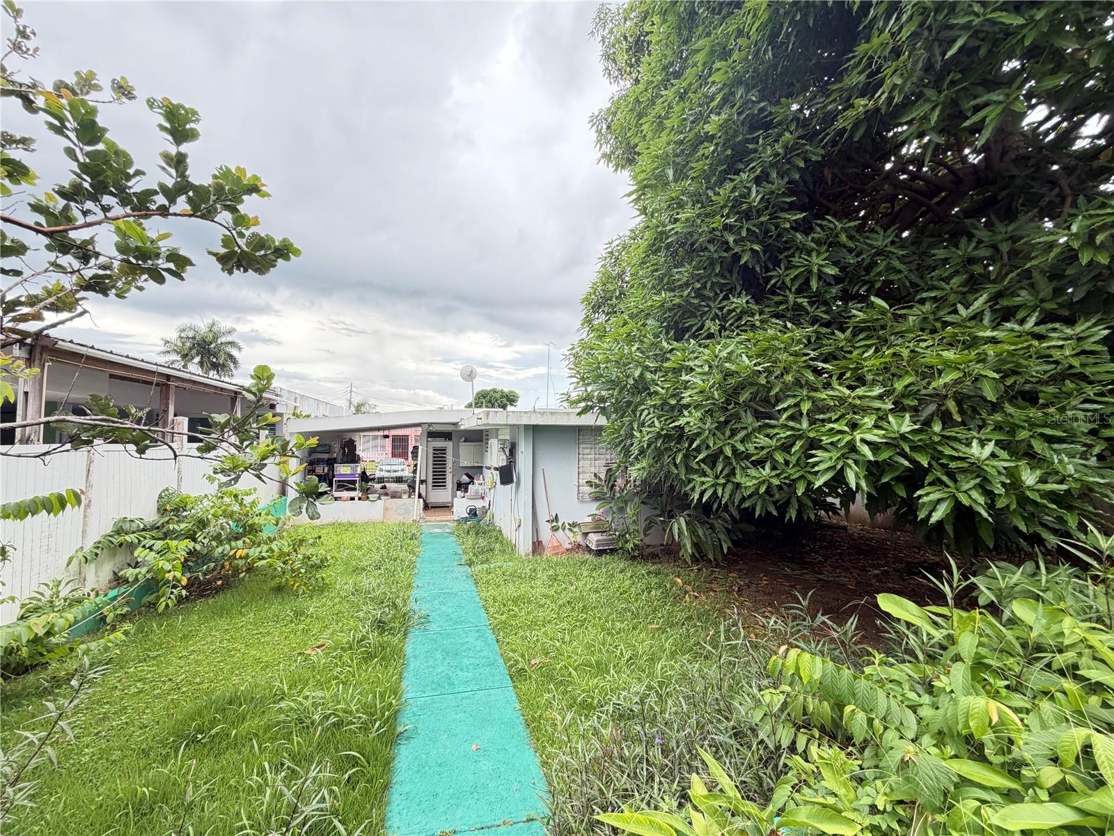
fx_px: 451
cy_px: 418
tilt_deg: +2.5
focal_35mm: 14
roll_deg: +0.5
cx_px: 557
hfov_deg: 102.1
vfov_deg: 85.7
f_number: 2.2
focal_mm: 2.22
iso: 80
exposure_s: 1/121
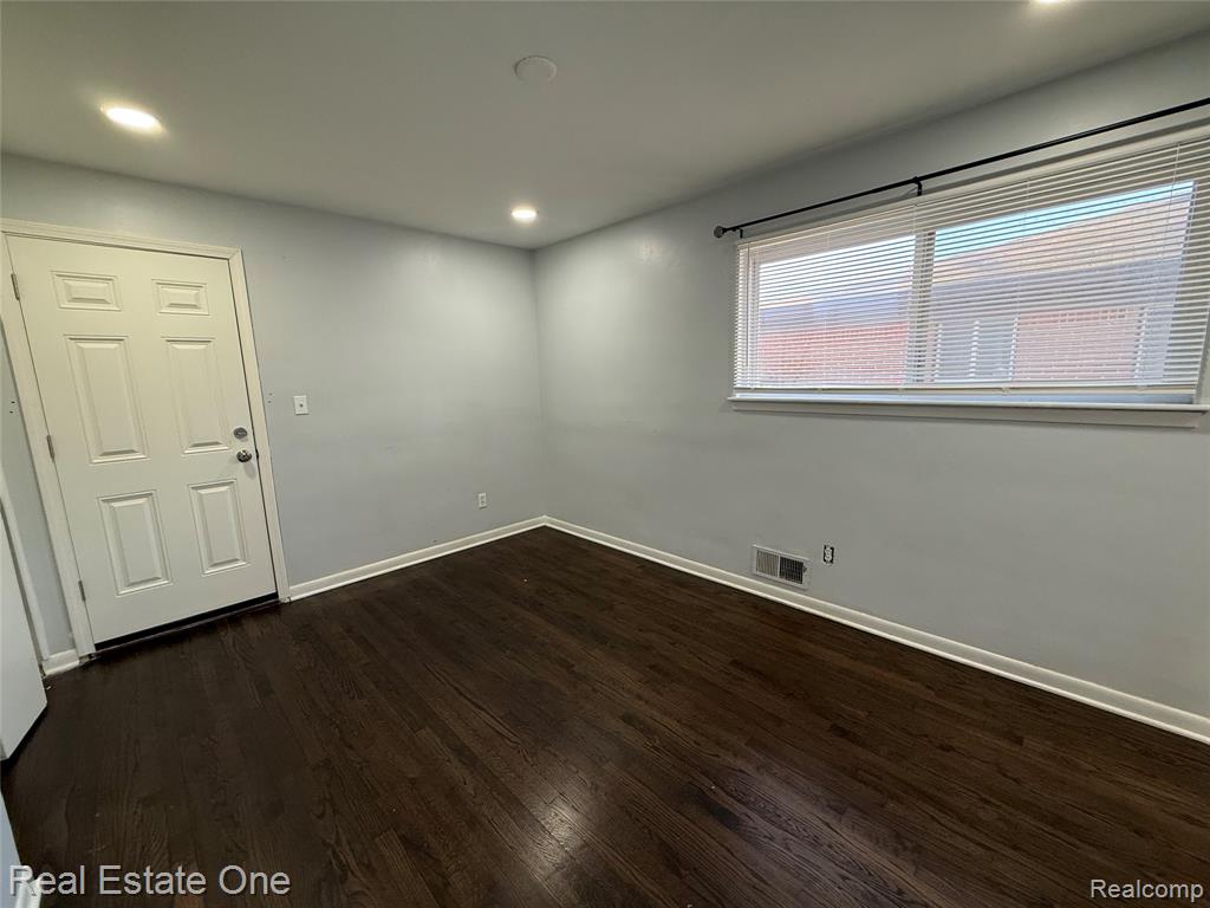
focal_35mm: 14
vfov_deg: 85.7
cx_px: 605
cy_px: 454
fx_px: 489
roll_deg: +2.0
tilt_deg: -8.7
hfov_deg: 102.1
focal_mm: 2.22
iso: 160
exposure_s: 1/120
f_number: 2.2
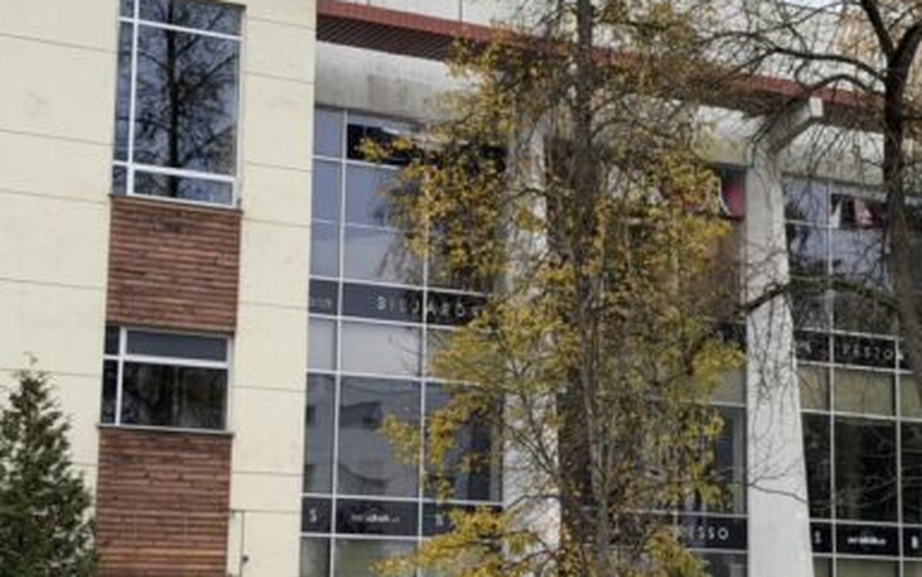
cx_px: 778
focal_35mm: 92
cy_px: 285
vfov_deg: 14.2
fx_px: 2313
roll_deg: +0.3
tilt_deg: +10.8
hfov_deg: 22.2
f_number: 1.78
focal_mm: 6.76
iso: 100
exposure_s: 1/828
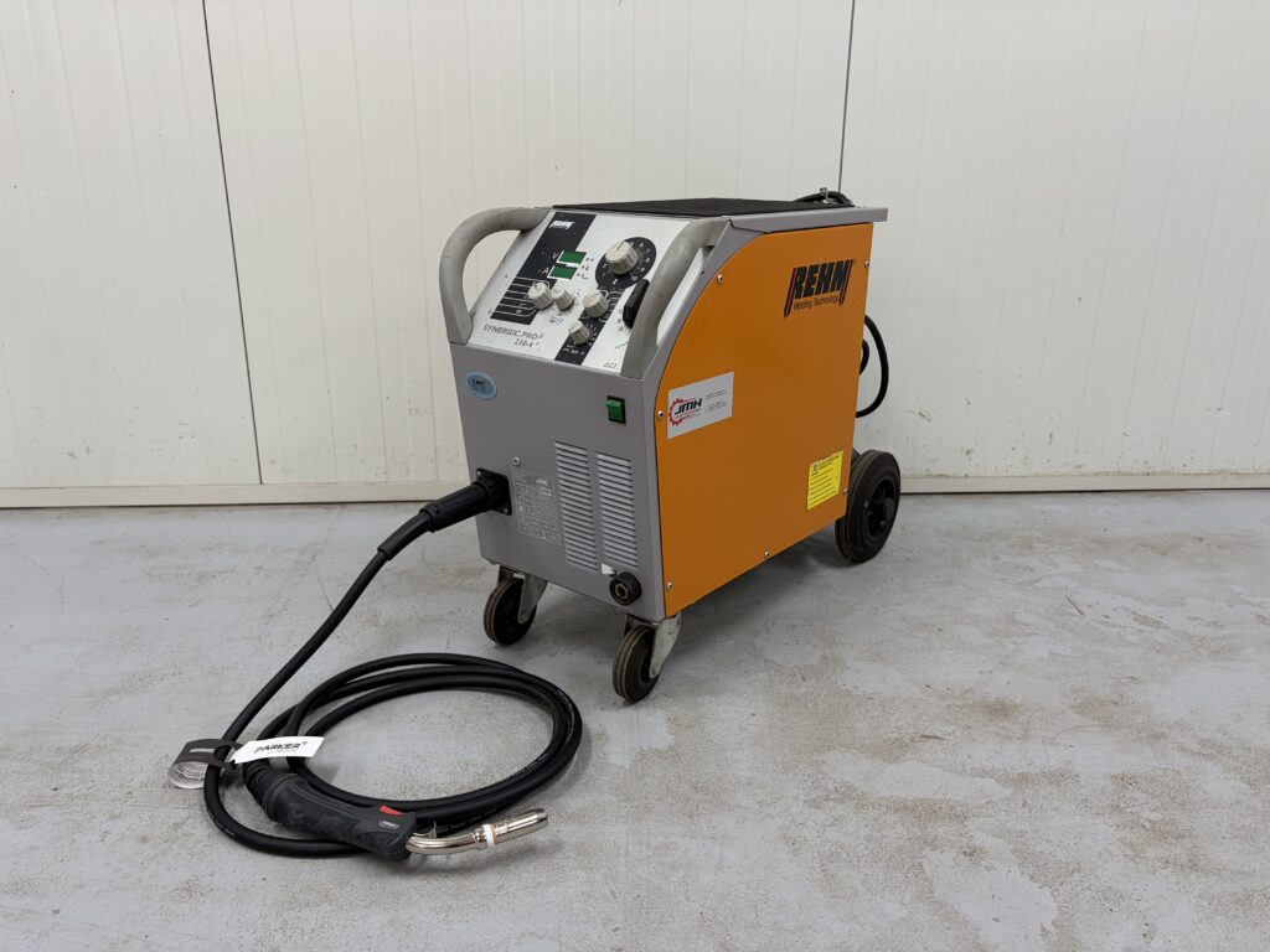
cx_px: 635
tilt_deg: -18.3
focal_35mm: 26
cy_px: 476
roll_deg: +0.2
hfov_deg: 67.3
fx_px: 954
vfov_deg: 53.1
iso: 64
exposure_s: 1/50
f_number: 1.6
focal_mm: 5.96
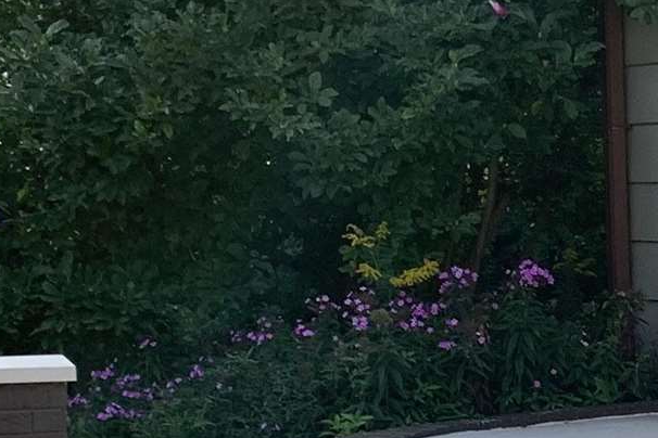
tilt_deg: -3.6
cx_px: 788
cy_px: 310
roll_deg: +3.0
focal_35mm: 137
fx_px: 2504
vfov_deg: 10.0
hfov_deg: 14.5
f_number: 1.8
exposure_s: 1/439
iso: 25
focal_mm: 4.25
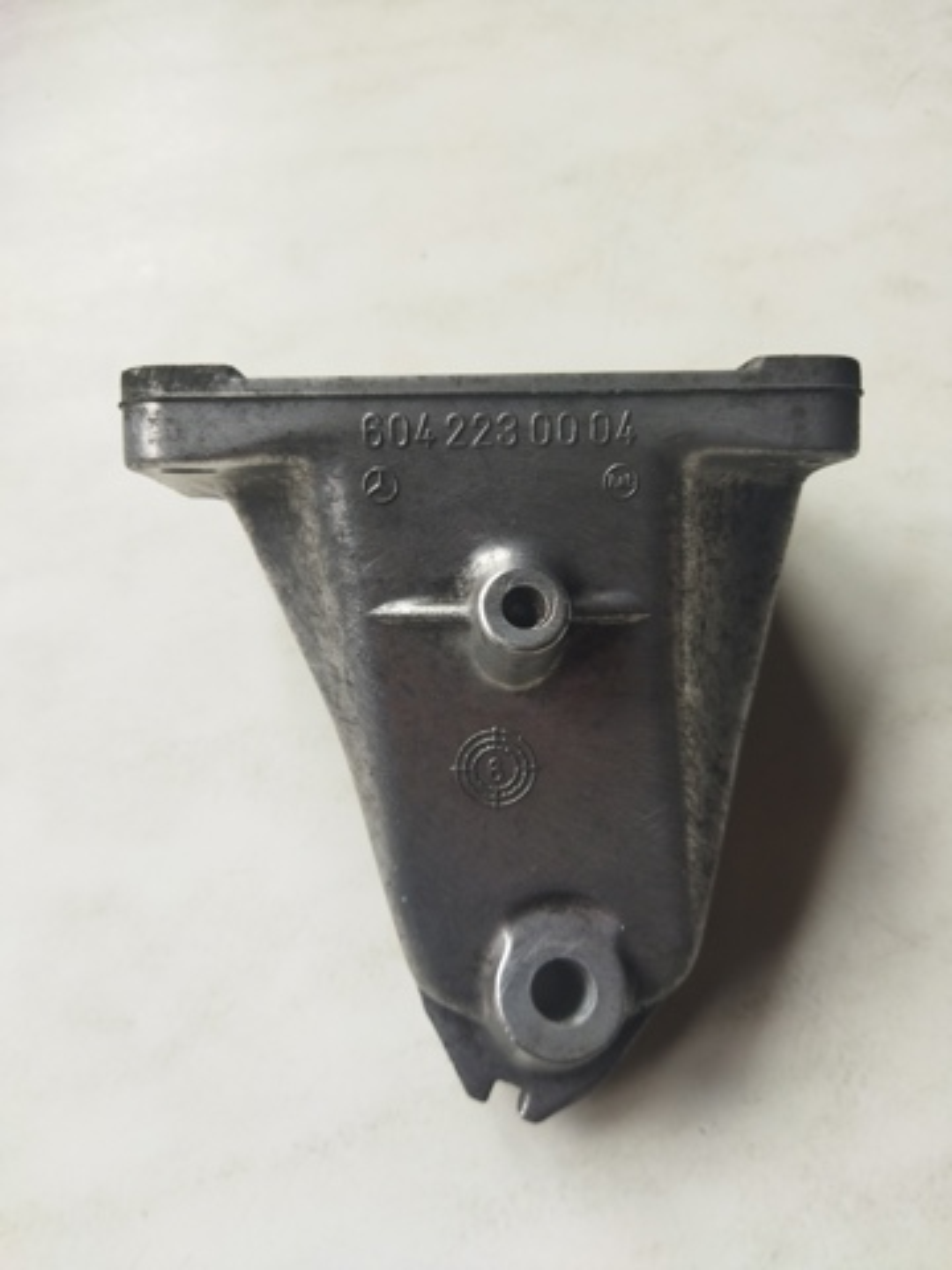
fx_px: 990
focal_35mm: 27
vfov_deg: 65.3
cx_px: 476
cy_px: 635
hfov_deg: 51.4
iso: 99
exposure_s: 1/238
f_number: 1.79
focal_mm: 4.71
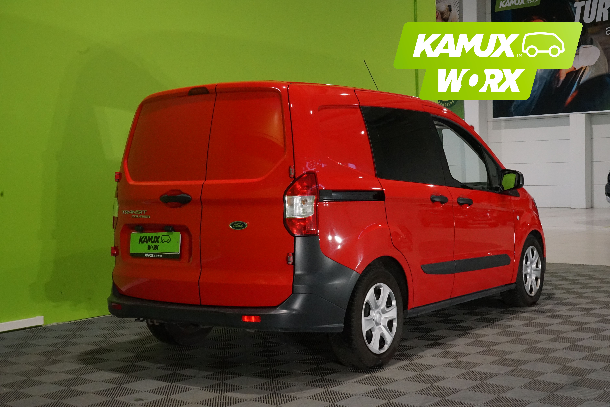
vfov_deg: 28.1
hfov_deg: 41.1
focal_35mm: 48
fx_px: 813
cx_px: 305
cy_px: 204
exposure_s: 1/60
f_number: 14
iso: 6400
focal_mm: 48
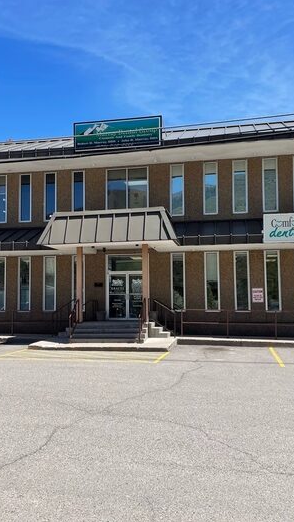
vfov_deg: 52.8
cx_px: 115
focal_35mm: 38
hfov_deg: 31.1
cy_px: 262
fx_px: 526
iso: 32
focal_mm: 4.2
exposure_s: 1/2959
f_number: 1.6
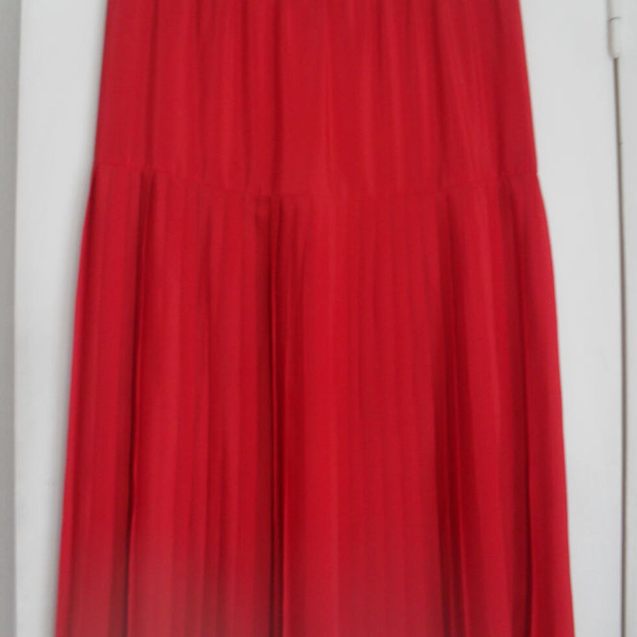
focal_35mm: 42
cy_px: 318
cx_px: 319
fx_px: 874
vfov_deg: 40.0
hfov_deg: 40.0
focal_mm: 6.3
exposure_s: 1/45
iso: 160
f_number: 3.2
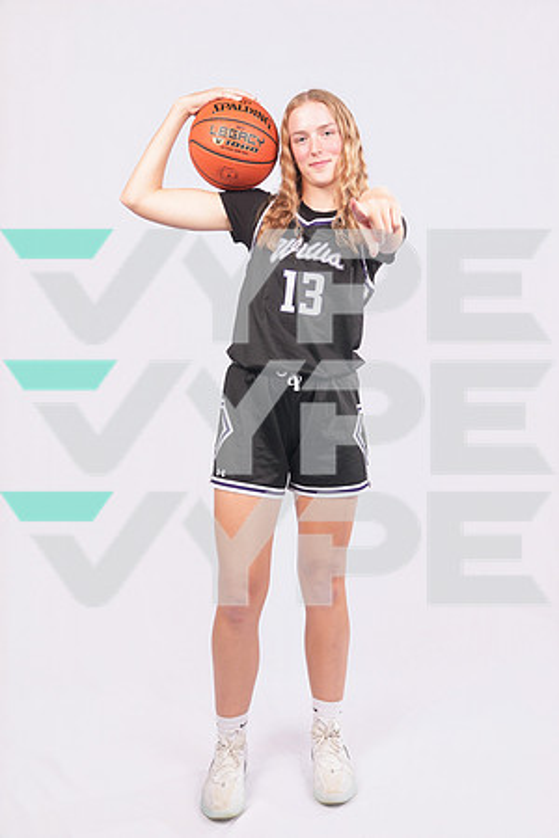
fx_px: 815
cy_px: 419
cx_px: 280
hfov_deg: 37.9
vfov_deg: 54.4
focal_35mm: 35
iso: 160
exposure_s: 1/200
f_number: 7.1
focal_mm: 35
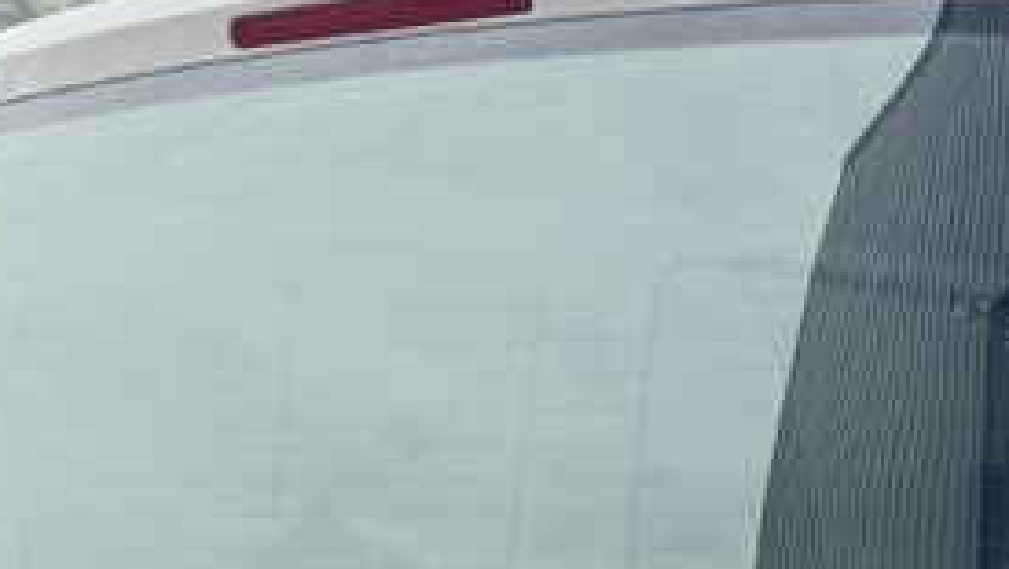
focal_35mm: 76
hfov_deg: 25.9
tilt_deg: -7.6
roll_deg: +3.2
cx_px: 1093
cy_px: 943
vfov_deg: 14.4
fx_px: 2034
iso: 100
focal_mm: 6.76
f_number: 1.78
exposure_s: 1/159
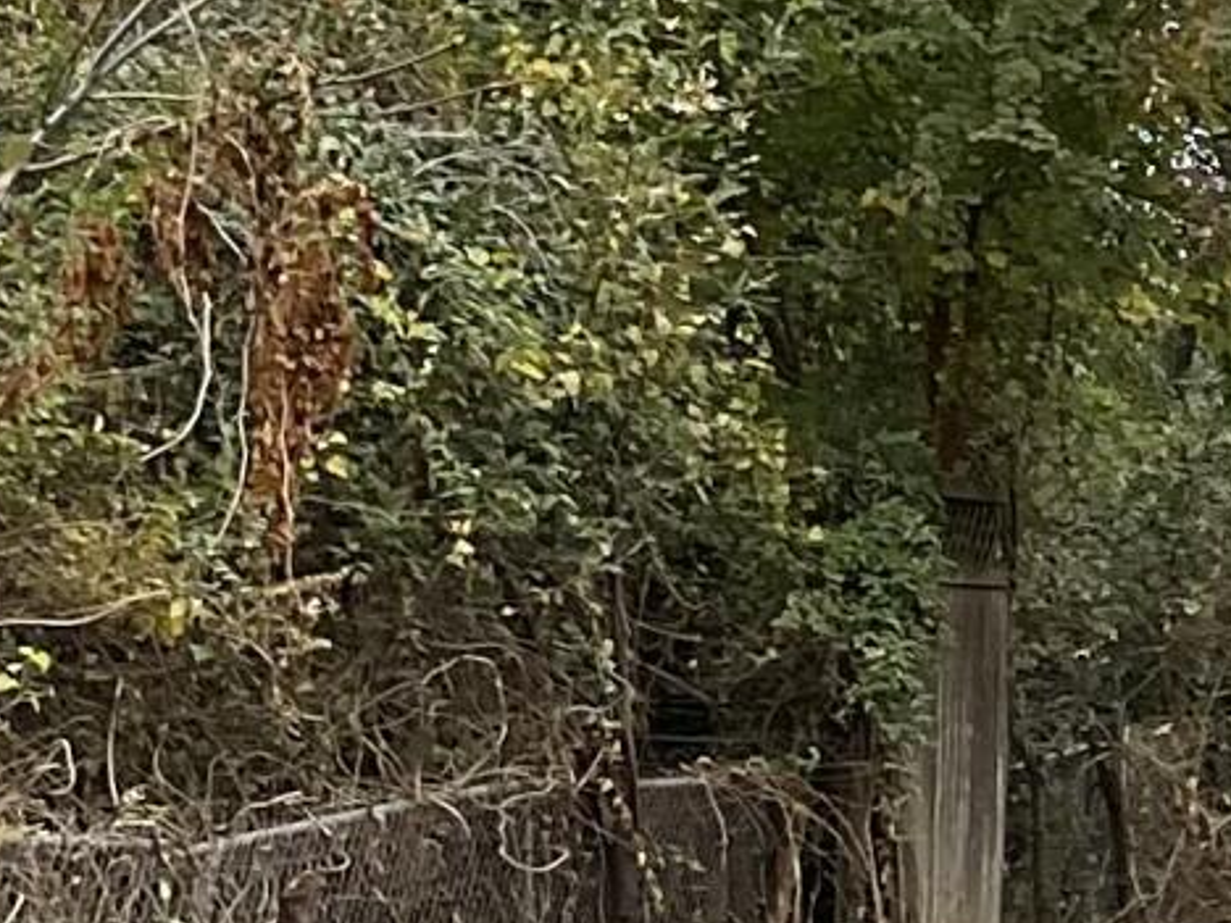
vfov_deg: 7.9
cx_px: 1928
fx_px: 6614
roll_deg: -1.2
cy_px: 1136
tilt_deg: -3.8
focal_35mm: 186
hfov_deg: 10.2
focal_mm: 3
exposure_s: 1/351
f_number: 1.8
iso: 16
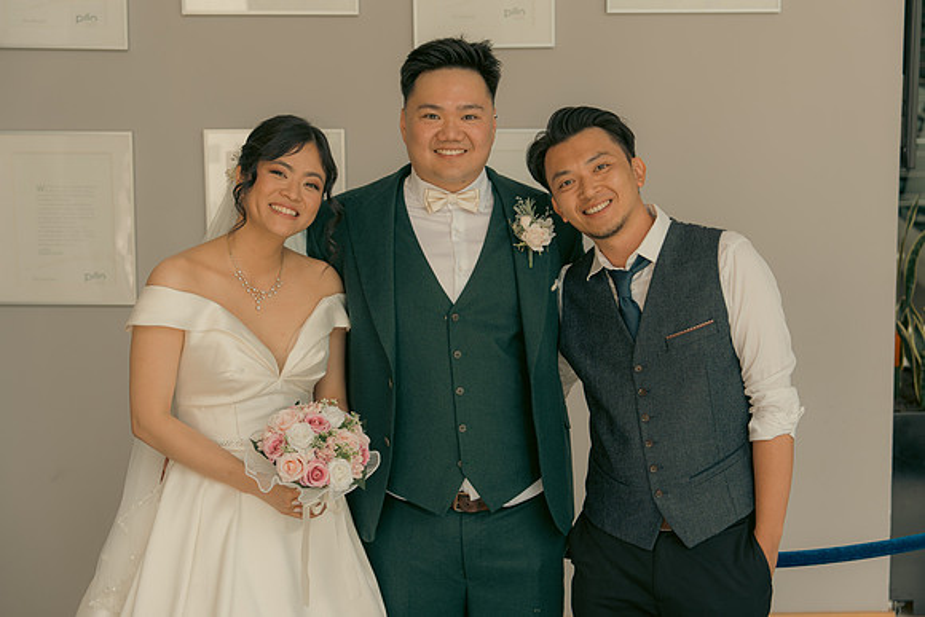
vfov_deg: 25.5
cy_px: 308
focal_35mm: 53
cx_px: 462
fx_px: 1362
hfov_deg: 37.5
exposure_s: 1/160
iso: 125
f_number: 3.5
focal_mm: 53
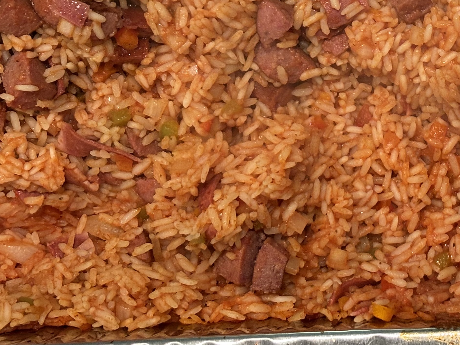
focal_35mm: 111
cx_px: 457
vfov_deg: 13.2
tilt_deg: -69.0
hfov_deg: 17.3
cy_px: 13
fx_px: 1475
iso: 160
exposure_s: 1/40
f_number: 1.6
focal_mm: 5.96
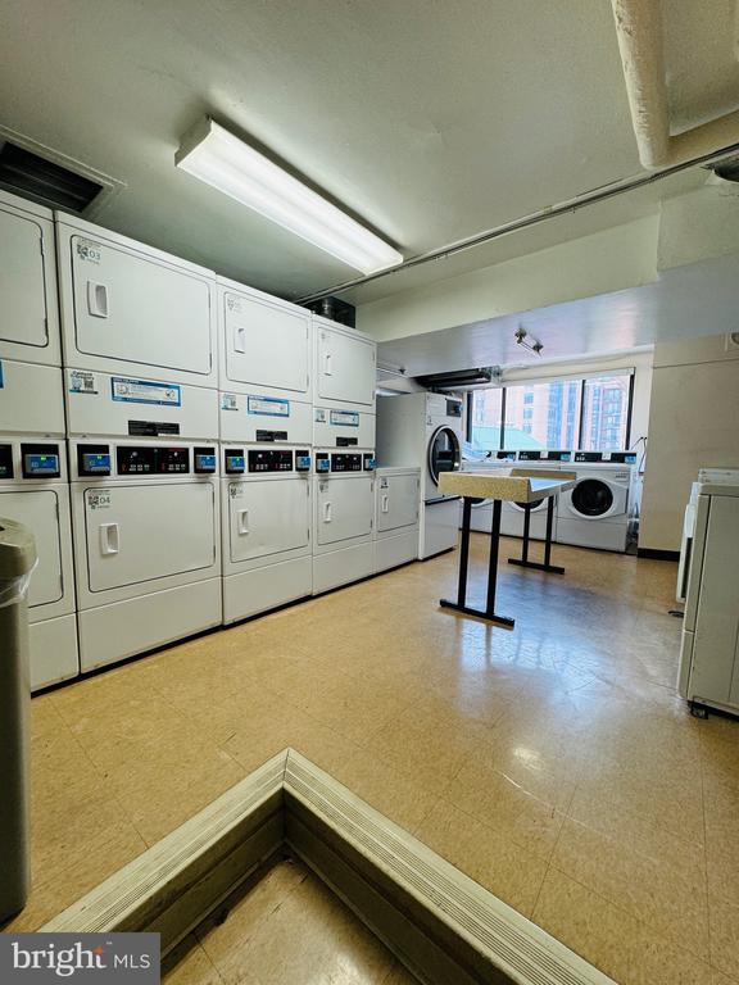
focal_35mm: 14
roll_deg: -0.3
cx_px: 370
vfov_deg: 102.1
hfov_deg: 85.7
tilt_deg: -5.7
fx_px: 399
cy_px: 492
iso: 125
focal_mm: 2.22
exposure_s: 1/113
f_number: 2.2
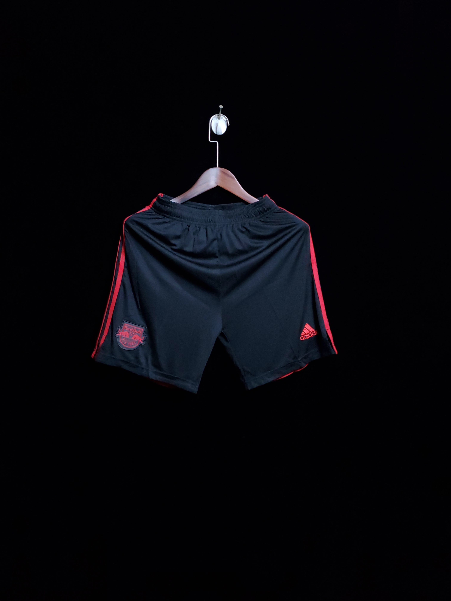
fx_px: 452
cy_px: 300
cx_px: 226
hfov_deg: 53.1
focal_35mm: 26
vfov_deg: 67.3
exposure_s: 1/90
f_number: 1.5
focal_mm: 4.3
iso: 400
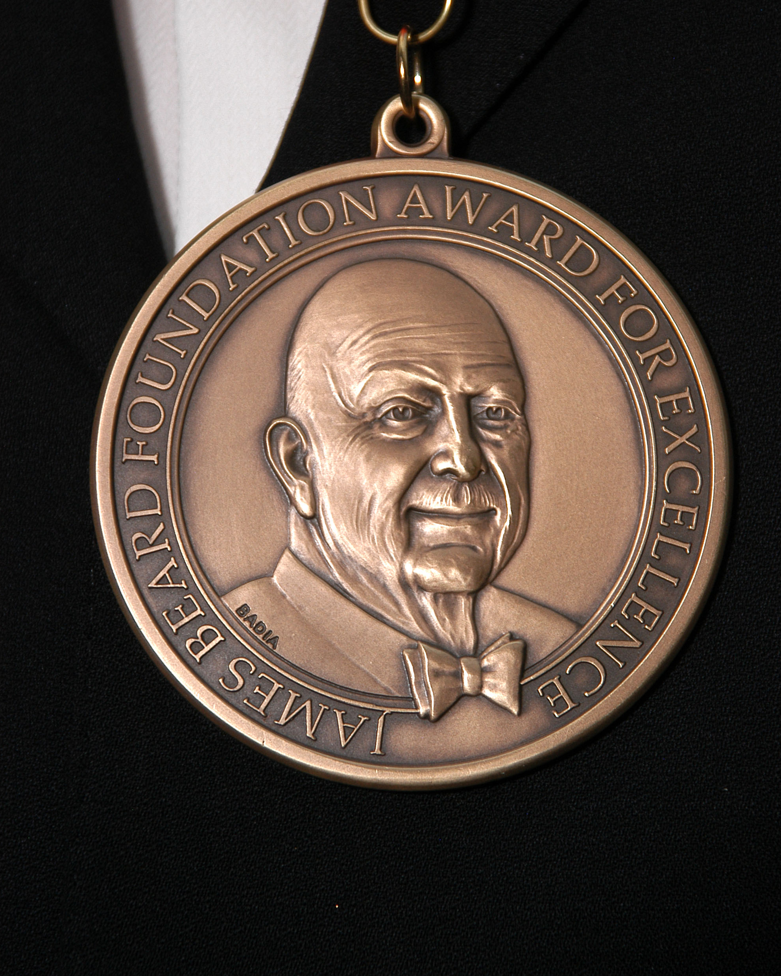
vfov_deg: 13.3
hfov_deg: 10.7
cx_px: 390
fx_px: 4177
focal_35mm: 145
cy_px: 466
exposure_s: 1/125
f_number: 4.5
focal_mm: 85
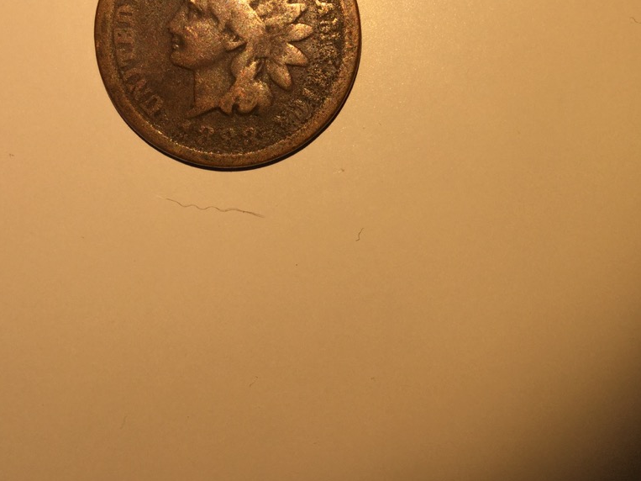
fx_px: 963
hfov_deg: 36.8
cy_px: 120
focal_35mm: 52
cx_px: 333
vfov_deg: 27.6
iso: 25
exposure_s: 1/566
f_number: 2.4
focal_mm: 3.3
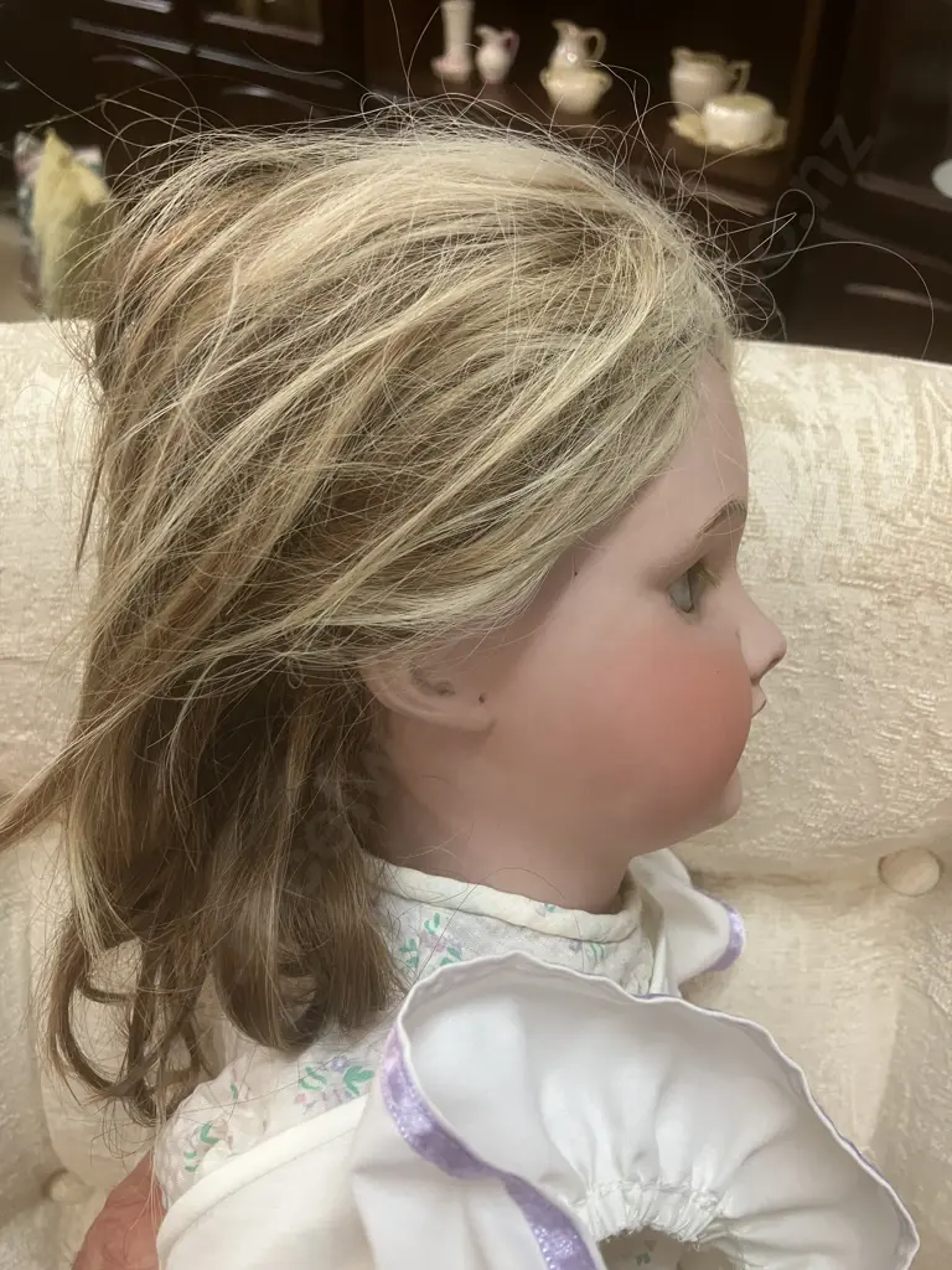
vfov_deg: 63.4
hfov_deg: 49.7
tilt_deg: -39.1
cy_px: 635
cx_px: 476
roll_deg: -0.5
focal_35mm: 28
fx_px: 1027
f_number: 1.8
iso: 125
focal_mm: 3.99
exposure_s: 1/50
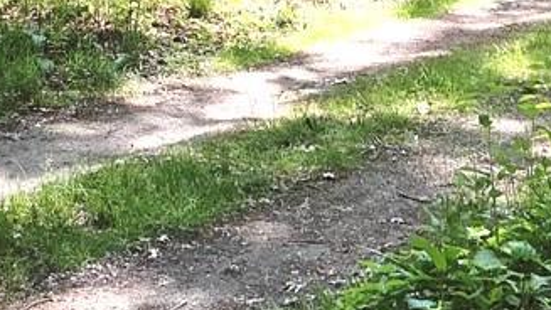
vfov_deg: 11.5
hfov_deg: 21.4
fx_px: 1447
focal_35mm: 99
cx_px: 140
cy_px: -219
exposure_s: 1/201
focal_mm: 3
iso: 20
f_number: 1.8
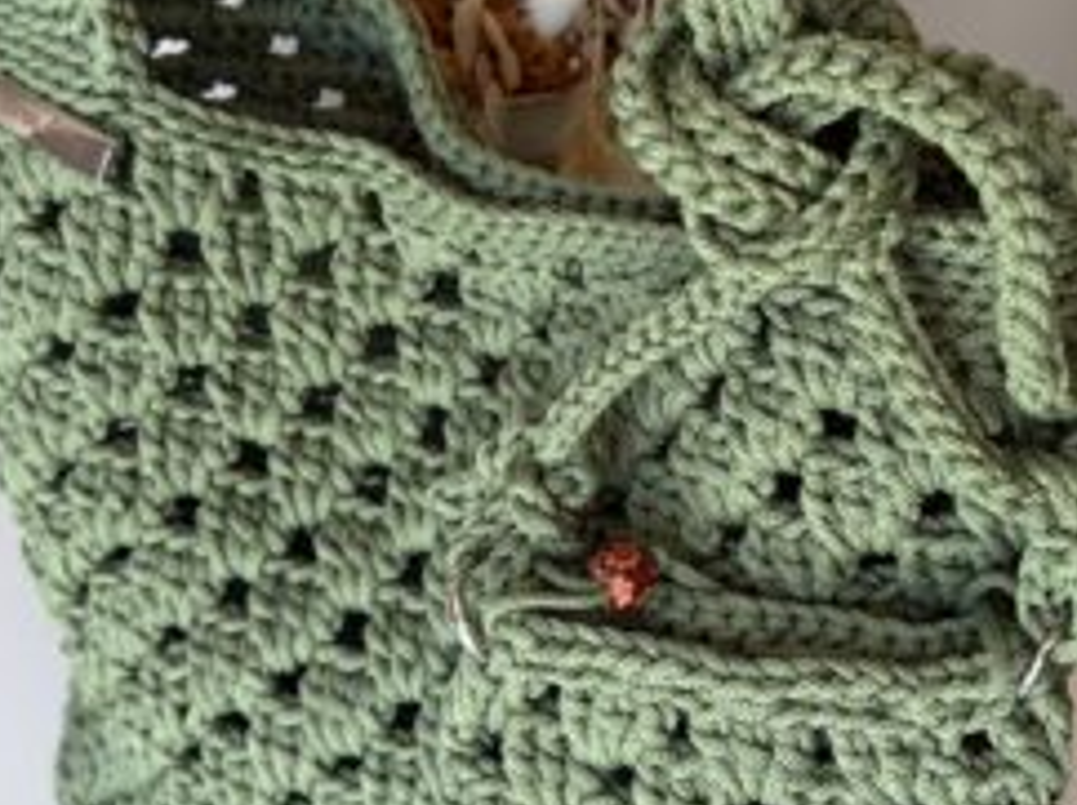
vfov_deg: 33.3
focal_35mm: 43
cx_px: 623
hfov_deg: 43.8
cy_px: 294
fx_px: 1337
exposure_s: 1/100
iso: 50
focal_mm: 5.96
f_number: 1.6
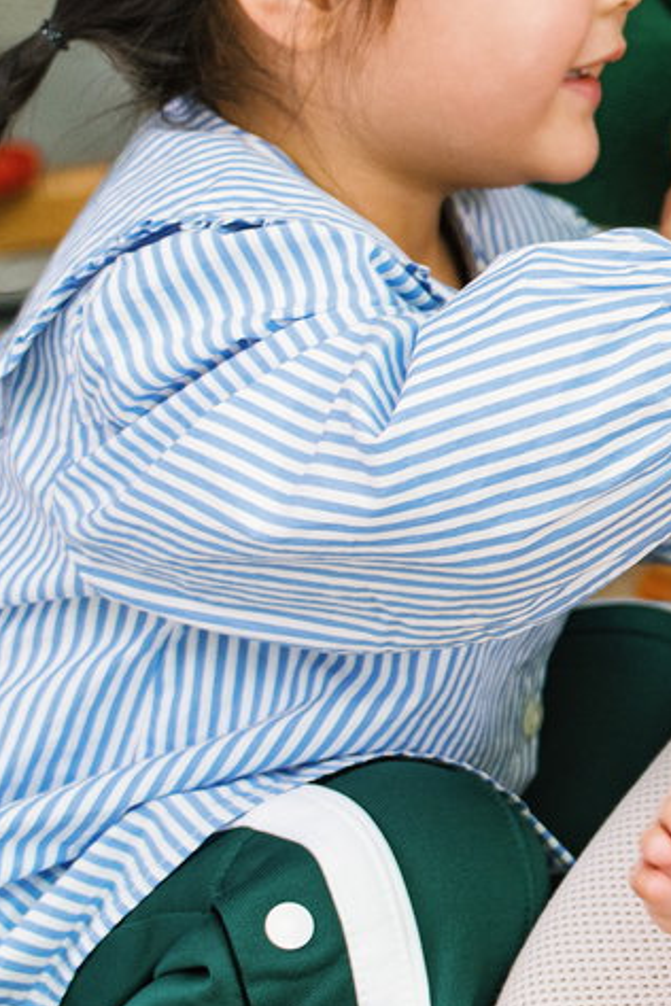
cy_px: 193
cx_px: 1170
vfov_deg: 15.3
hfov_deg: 9.8
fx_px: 3718
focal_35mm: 133
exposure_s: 1/160
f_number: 2.8
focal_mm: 35
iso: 500
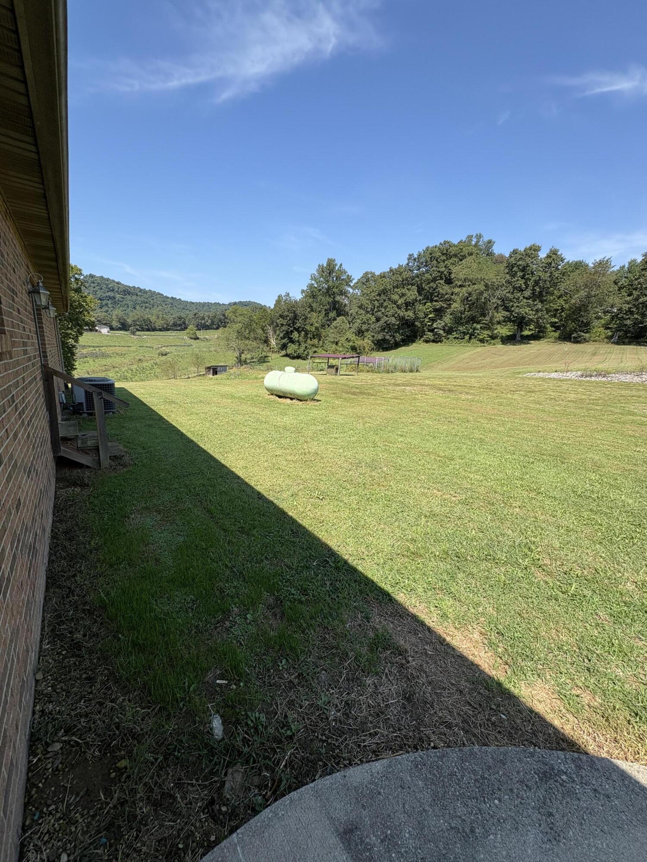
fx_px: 349
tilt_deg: -12.1
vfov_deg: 102.1
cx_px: 324
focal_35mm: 14
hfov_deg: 85.7
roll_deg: -2.0
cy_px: 431
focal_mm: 2.22
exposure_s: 1/1198
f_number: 2.2
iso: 50
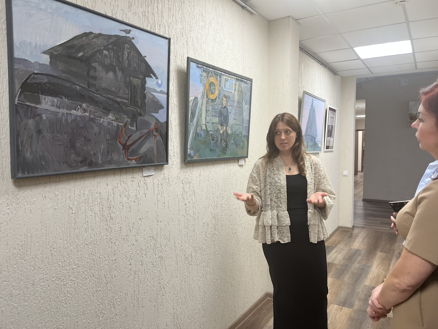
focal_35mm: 26
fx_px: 329
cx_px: 219
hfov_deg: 67.3
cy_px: 164
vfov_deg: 53.1
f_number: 1.6
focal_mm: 5.1
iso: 100
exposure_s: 1/100
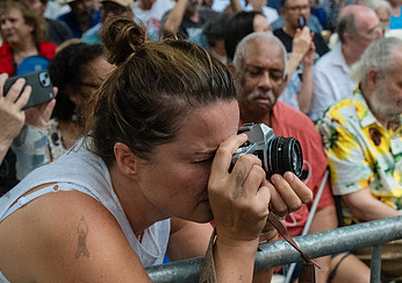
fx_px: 670
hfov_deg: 33.3
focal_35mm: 59
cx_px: 243
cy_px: 163
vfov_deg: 23.8
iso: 8000
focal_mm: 32
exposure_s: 1/320
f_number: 5
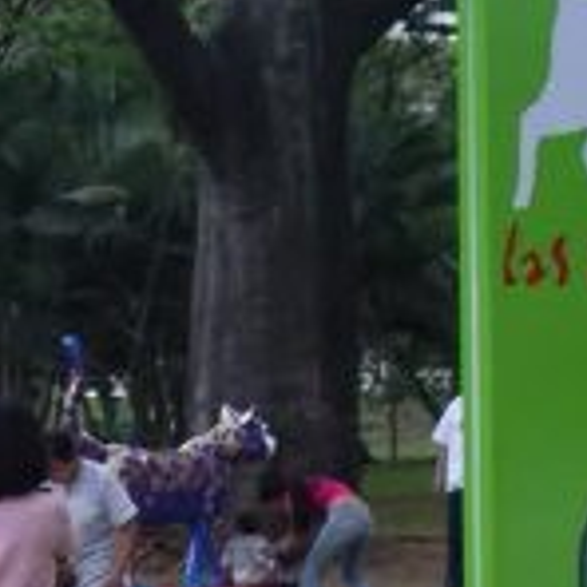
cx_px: 52
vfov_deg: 11.9
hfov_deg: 12.3
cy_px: 841
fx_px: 2705
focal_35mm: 141
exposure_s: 1/60
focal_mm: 5.7
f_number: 2.8
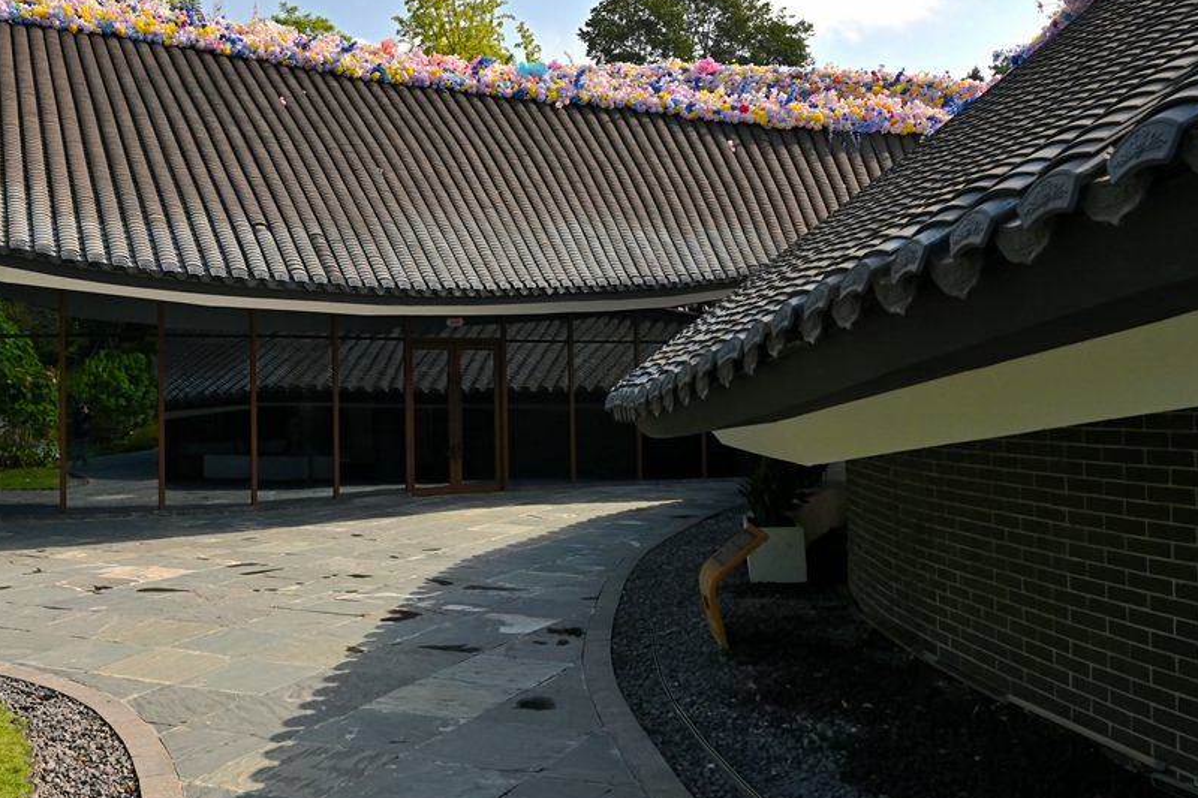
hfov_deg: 52.2
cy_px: 341
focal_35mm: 36
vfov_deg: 36.8
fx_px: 1198
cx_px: 410
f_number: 8
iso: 250
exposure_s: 1/320
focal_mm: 24
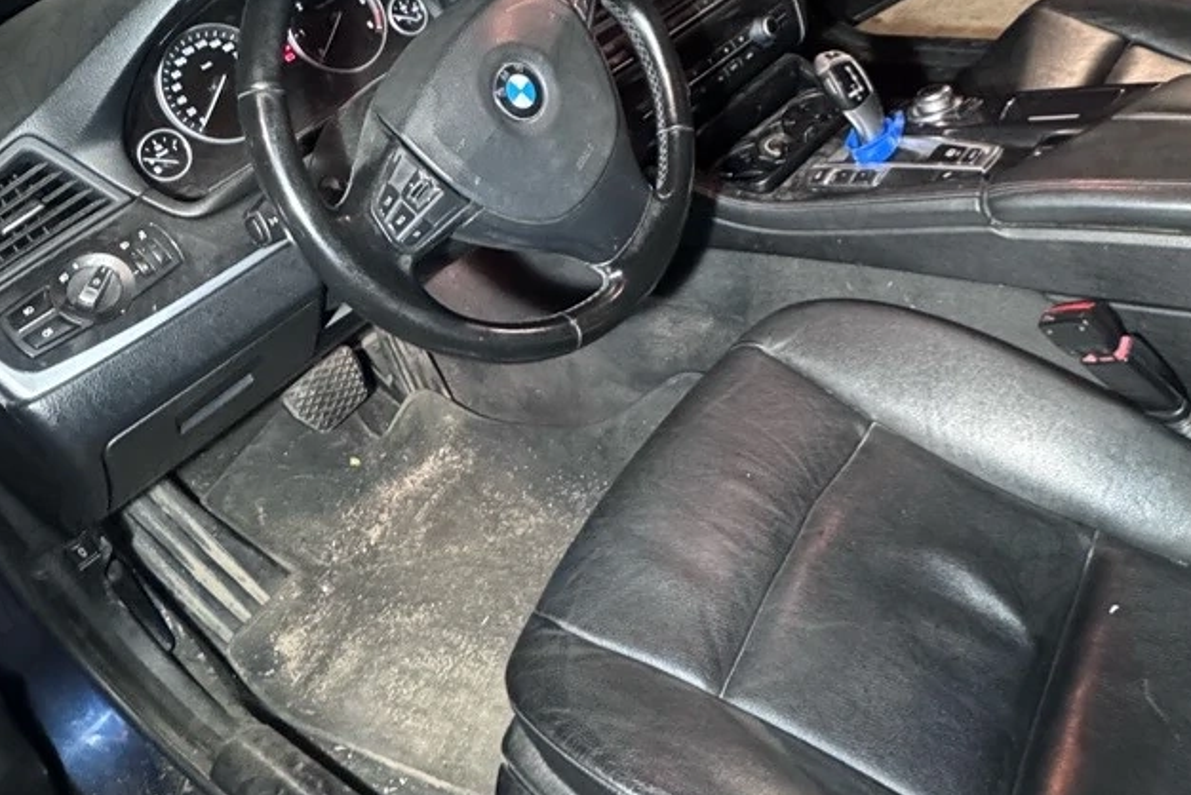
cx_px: 647
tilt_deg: -28.7
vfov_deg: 40.7
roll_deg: +15.4
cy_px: 165
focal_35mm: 31
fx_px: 1026
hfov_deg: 60.2
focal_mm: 2.22
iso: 1250
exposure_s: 1/50
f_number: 2.2
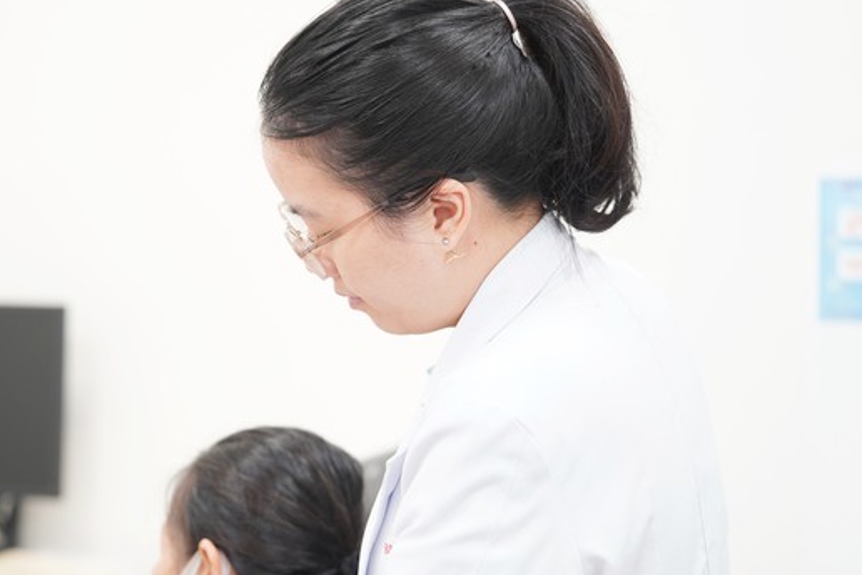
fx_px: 2370
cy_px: 357
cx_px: 267
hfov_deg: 20.5
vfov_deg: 13.8
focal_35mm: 99
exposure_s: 1/100
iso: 800
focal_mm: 70
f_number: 2.8
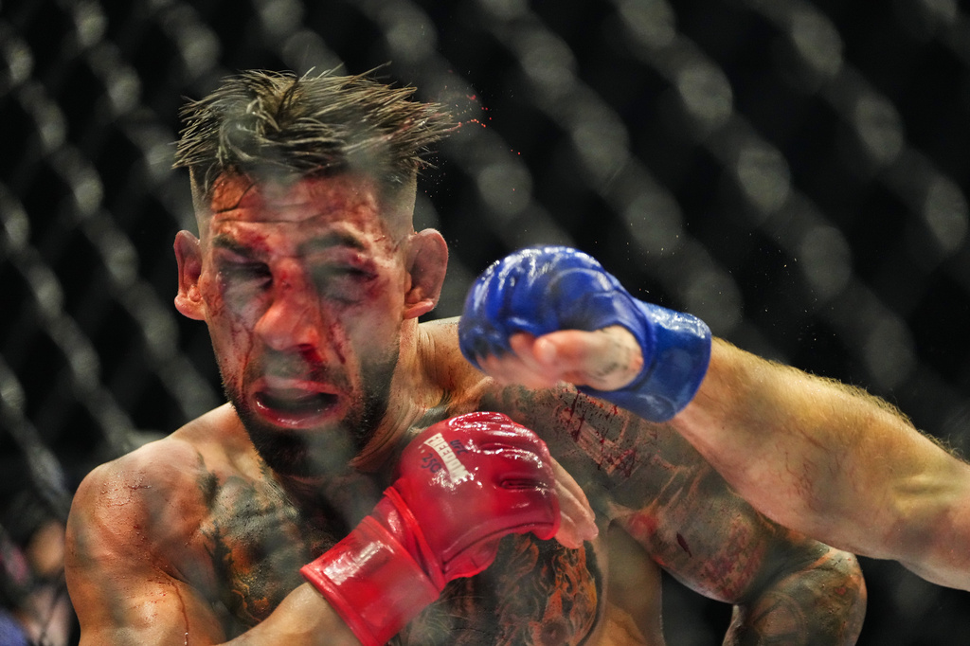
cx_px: 485
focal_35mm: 171
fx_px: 4606
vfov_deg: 8.0
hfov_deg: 12.0
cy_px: 323
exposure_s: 1/1250
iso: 6400
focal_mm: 171
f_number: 2.8
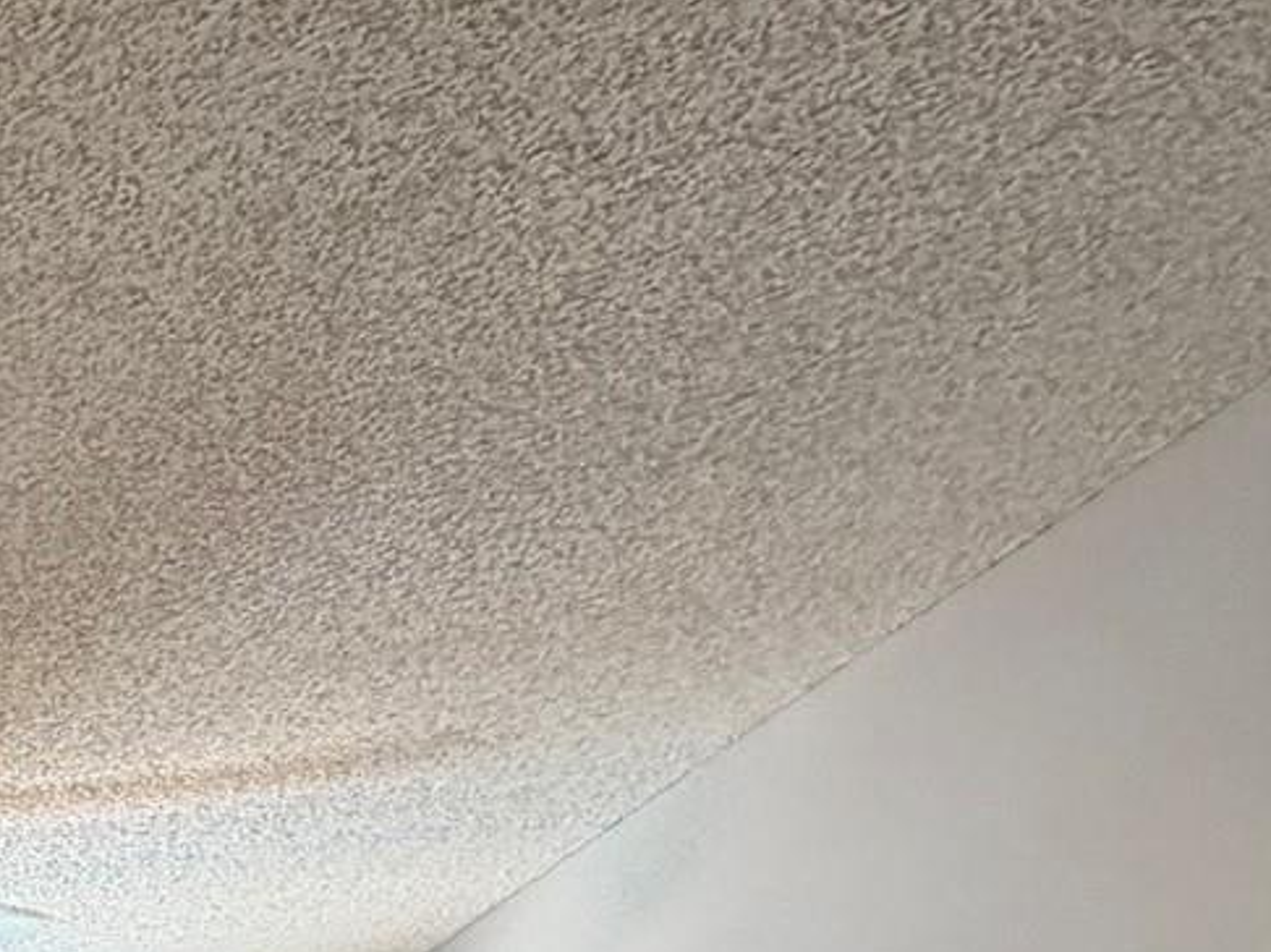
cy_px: 1823
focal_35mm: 59
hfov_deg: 19.6
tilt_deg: -5.9
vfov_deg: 18.2
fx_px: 2165
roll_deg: -0.7
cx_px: -1219
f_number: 2.2
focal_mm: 2.22
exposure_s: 1/60
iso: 250
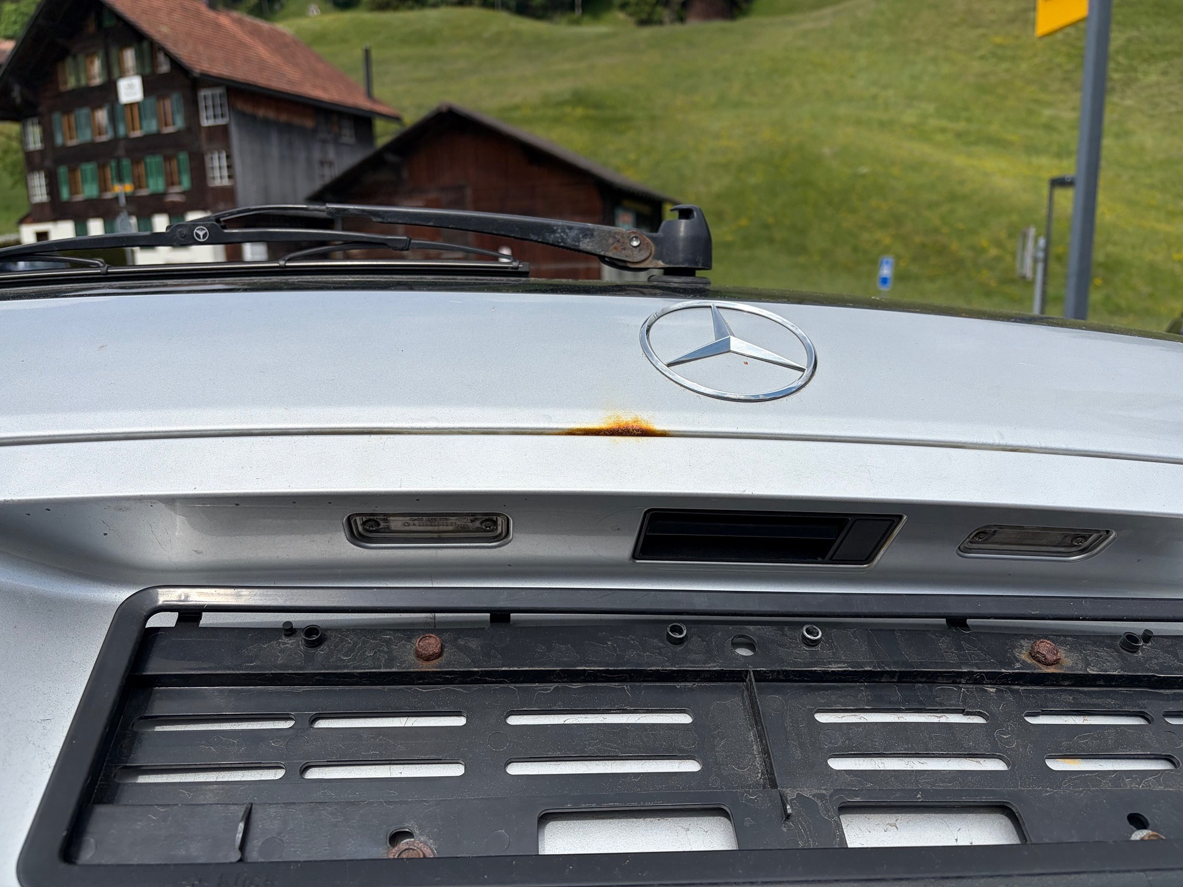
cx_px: 592
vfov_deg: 53.1
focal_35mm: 26
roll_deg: +0.7
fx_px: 889
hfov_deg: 67.3
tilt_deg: -11.4
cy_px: 444
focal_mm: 5.96
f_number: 1.6
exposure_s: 1/5814
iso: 50
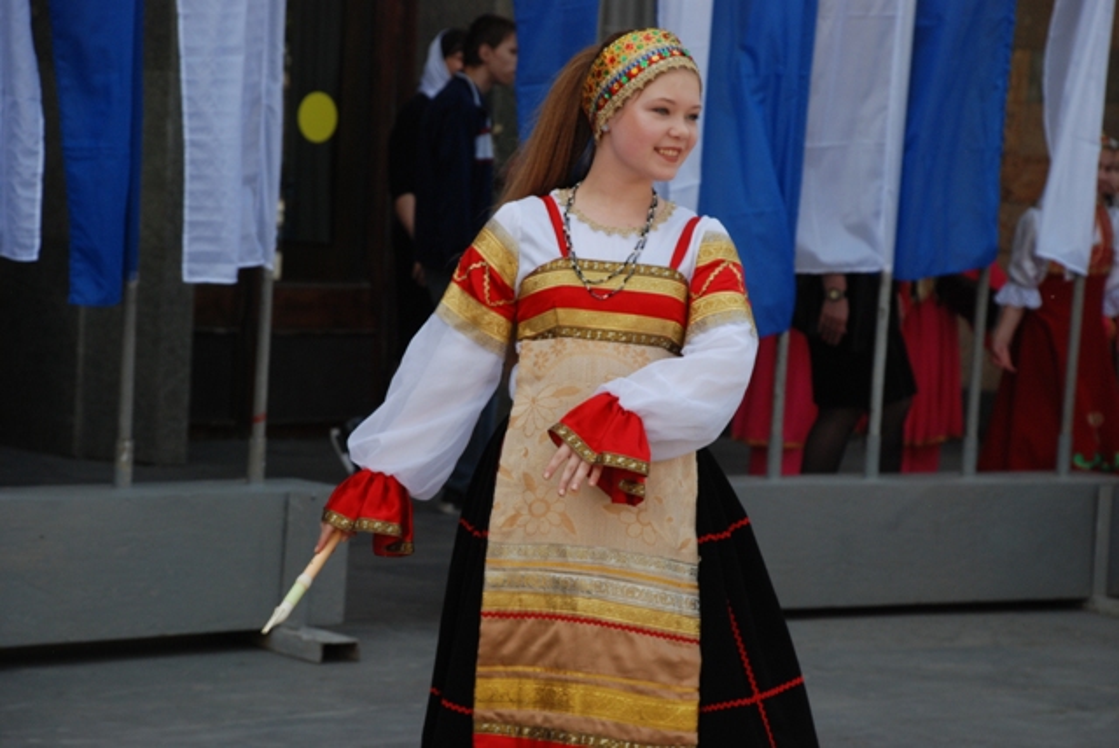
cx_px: 560
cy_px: 374
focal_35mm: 135
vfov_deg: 10.2
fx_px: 4200
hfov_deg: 15.2
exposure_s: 1/640
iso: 400
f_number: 6.3
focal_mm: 90
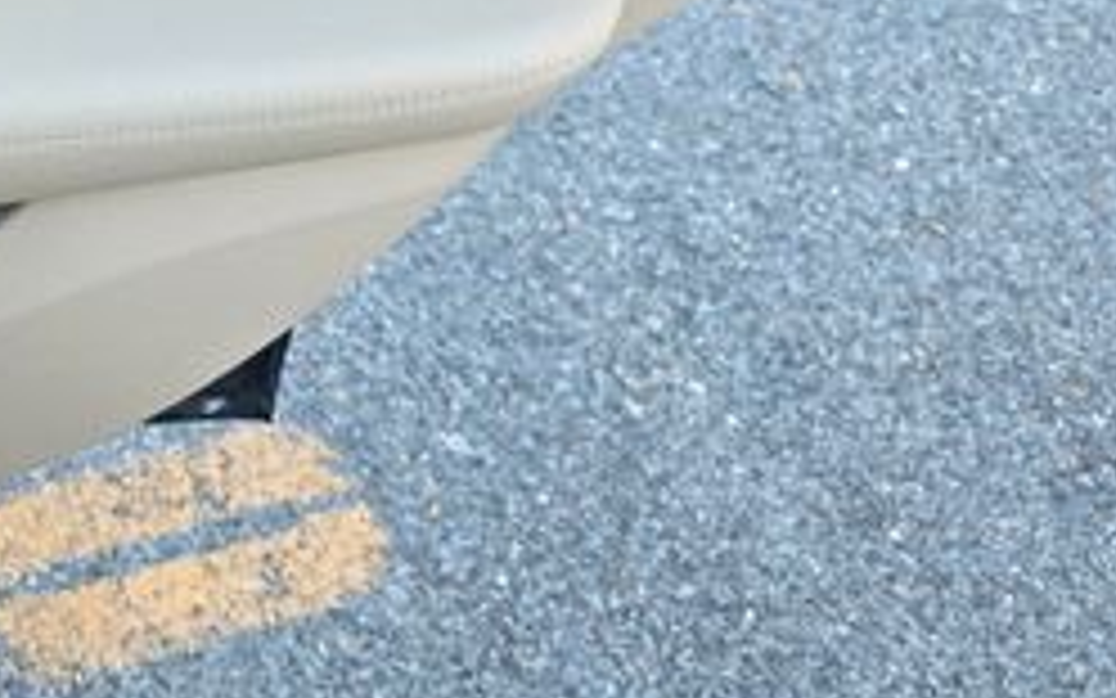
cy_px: -126
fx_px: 1916
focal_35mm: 63
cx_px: 9
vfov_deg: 19.5
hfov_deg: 30.3
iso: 100
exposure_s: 1/120
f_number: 1.7
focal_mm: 6.3
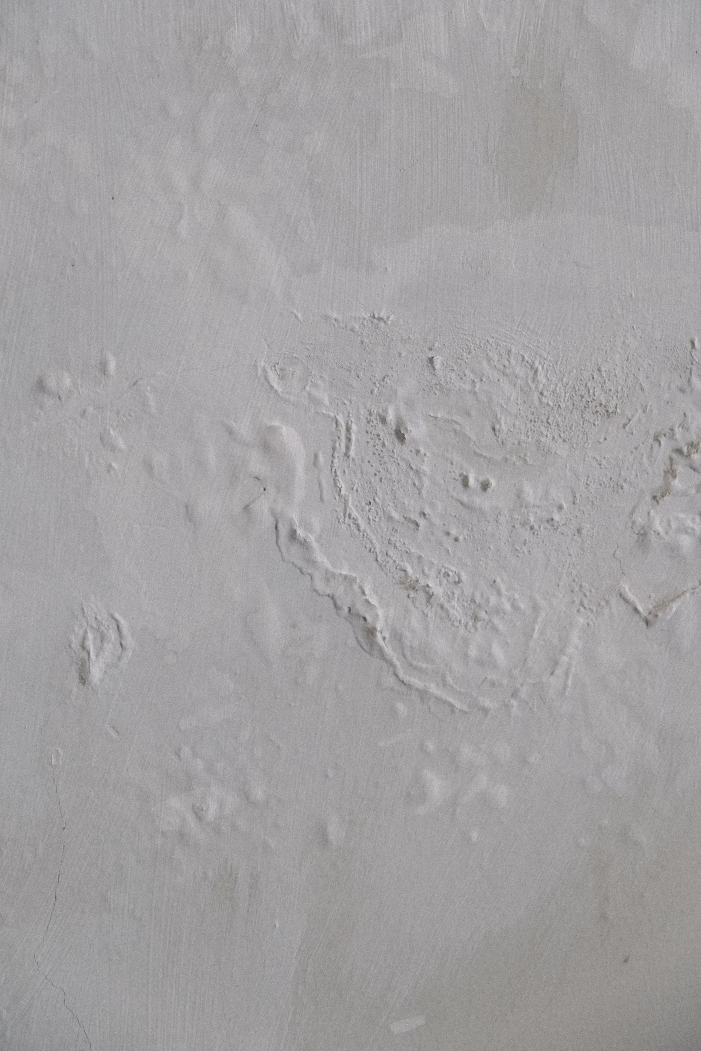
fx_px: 1957
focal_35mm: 67
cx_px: 350
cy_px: 526
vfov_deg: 30.1
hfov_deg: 20.3
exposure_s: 1/60
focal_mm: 44.4
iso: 1000
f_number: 4
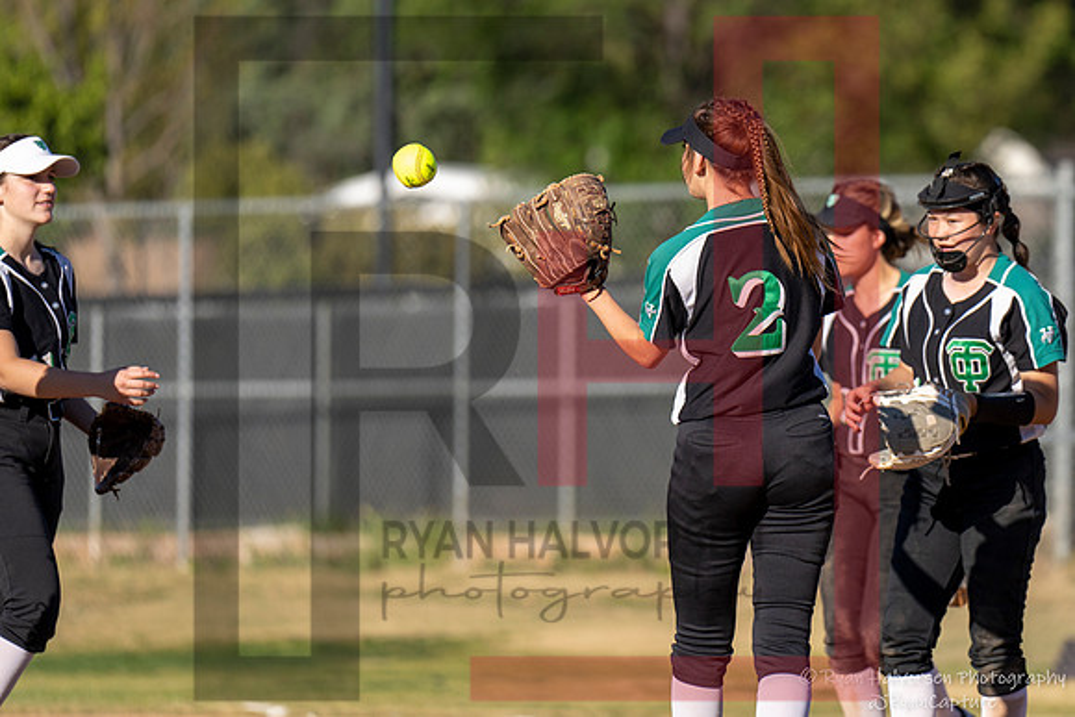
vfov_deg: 4.5
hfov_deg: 6.7
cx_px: 829
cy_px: 279
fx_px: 9217
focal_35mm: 309
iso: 160
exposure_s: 1/2500
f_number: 2.8
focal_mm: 200
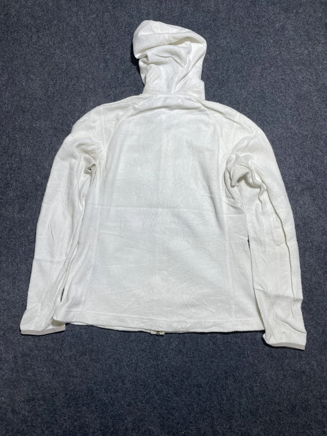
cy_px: 218
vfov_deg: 67.3
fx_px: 327
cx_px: 164
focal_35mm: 26
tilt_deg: -55.7
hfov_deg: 53.1
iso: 50
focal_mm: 4.2
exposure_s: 1/100
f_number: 1.6
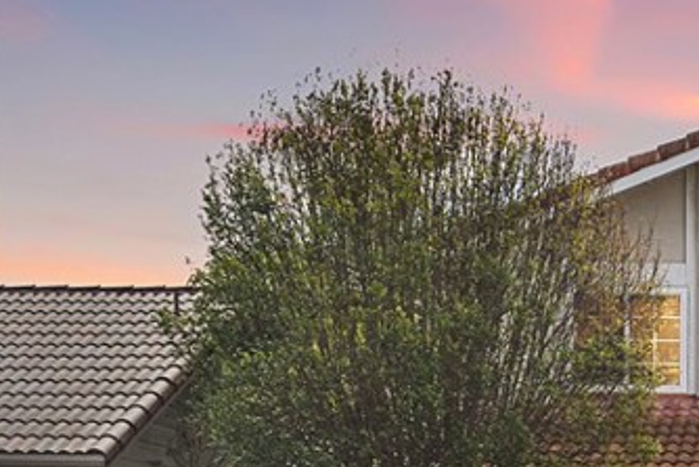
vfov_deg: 14.9
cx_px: 959
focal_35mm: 92
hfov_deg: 19.9
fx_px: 1787
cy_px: 296
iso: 100
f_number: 9
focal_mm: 20
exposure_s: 1/320
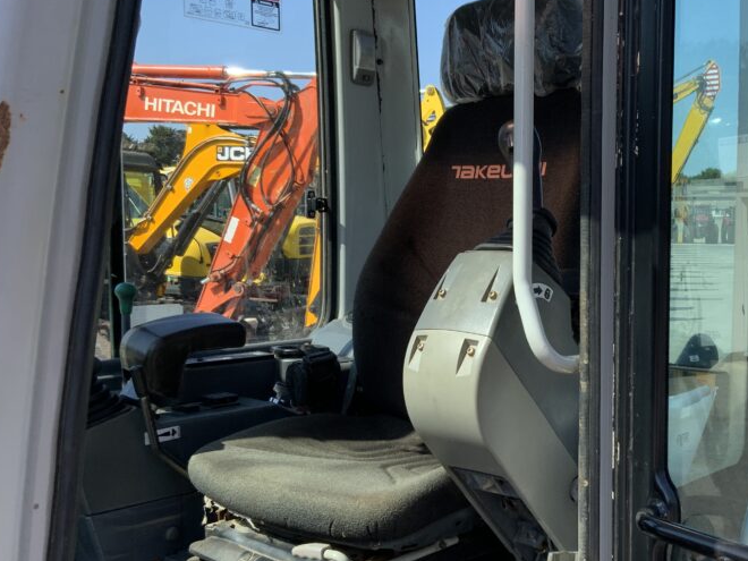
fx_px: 972
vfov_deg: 32.2
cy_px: 309
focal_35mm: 45
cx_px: 510
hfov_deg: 41.4
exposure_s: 1/829
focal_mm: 3
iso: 16
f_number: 1.8
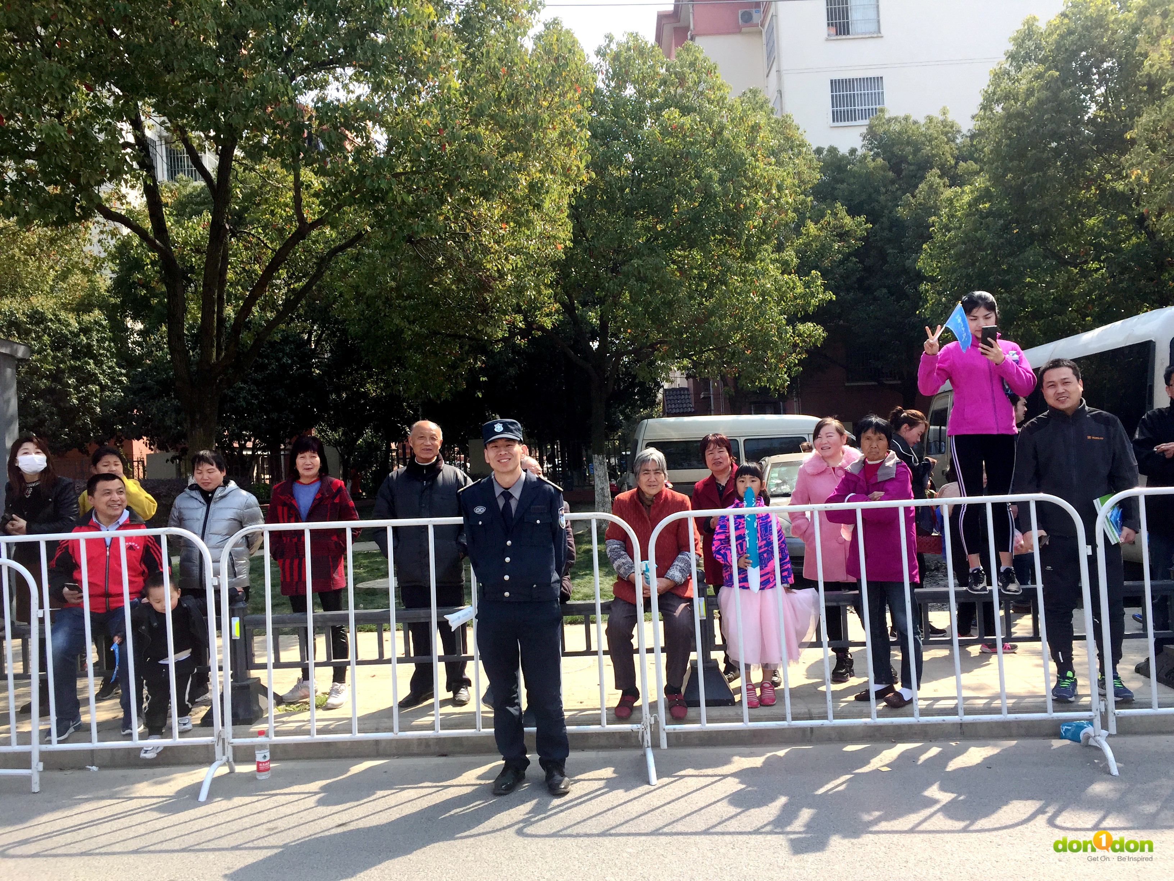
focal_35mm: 29
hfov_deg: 61.7
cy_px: 440
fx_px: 984
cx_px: 587
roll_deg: -0.3
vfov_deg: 48.2
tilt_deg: -0.1
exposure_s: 1/1041
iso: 32
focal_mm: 4.15
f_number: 2.2
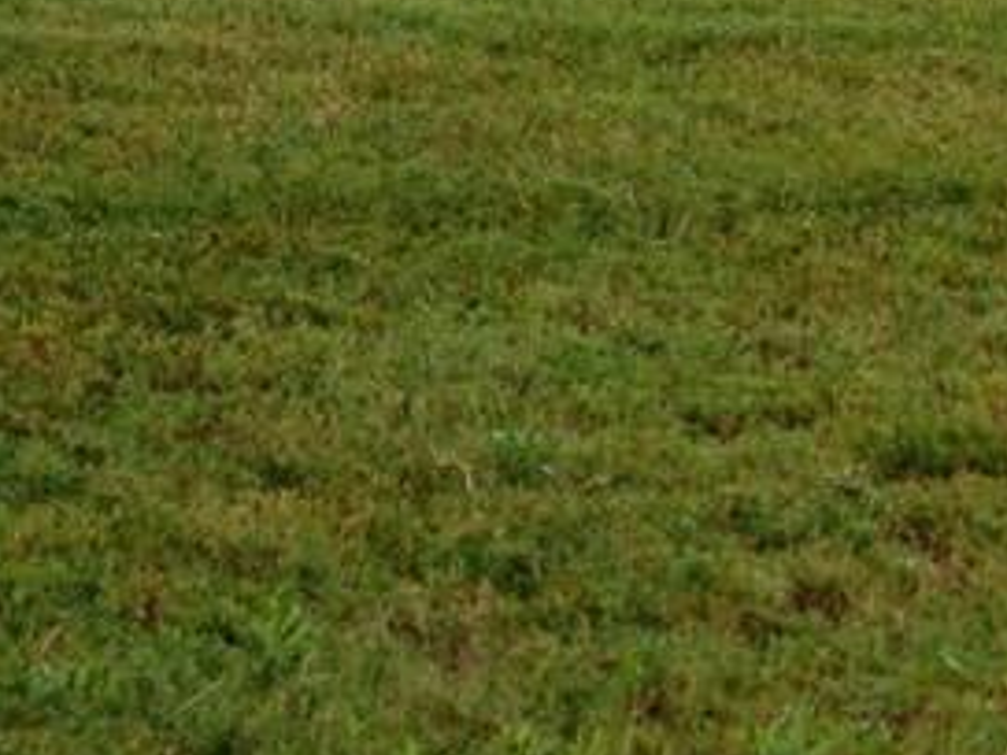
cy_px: -592
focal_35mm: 109
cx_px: -193
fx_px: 3171
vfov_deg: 12.4
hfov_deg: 17.2
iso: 100
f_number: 3
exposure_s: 1/500
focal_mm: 5.11
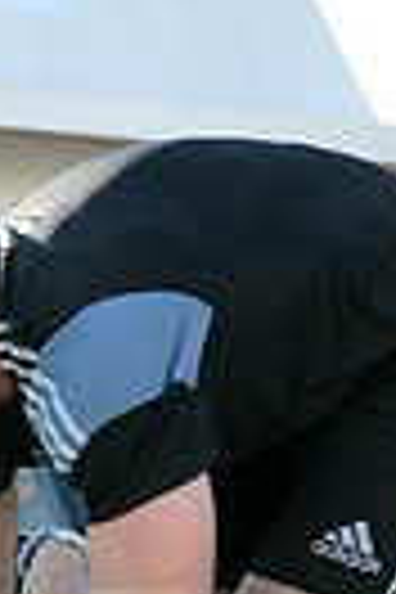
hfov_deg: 8.0
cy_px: 670
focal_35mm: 171
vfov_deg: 11.8
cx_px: -27
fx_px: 2821
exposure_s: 1/800
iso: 250
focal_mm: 50
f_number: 2.8
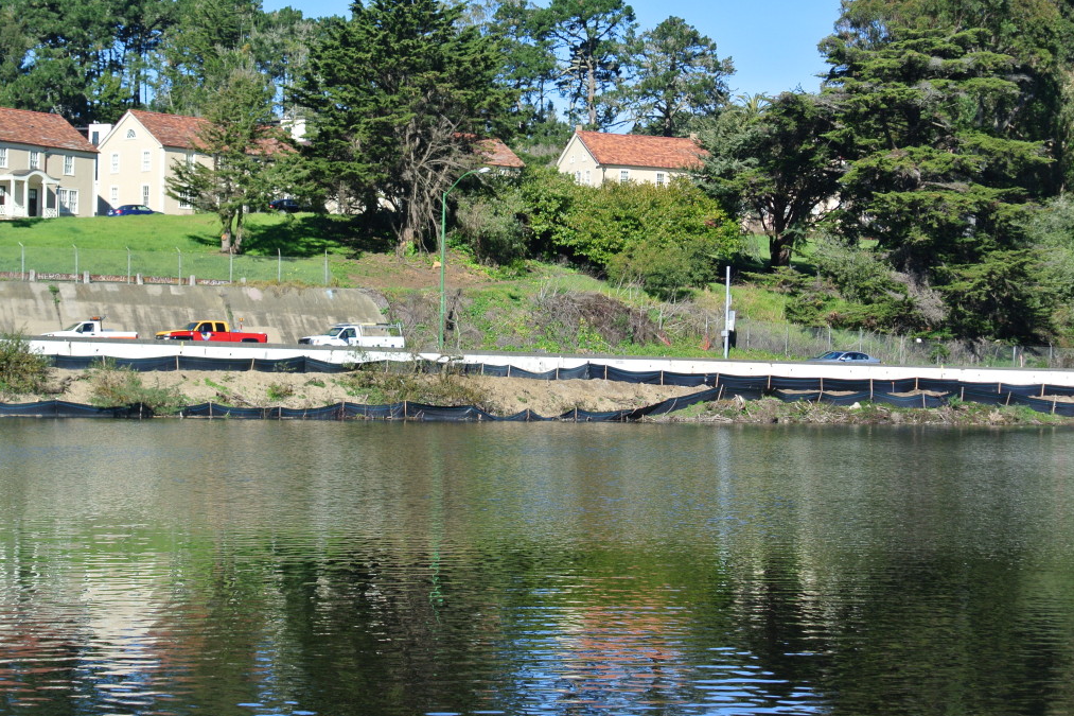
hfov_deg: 24.8
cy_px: 357
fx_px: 2446
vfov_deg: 16.6
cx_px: 534
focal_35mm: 82
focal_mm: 30
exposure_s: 1/500
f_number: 5.6
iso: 140
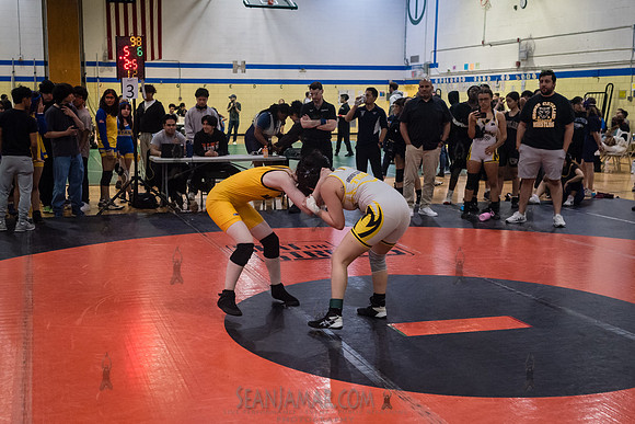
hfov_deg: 41.6
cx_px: 269
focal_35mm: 47
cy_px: 228
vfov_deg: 28.5
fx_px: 834
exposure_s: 1/400
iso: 5000
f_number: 3.2
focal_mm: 35
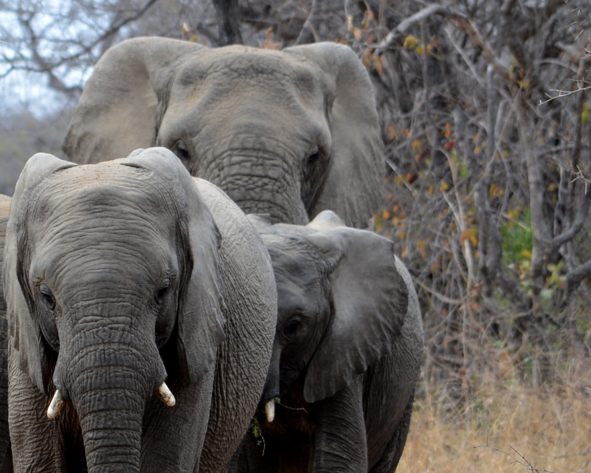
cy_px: 338
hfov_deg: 4.2
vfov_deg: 3.4
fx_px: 8081
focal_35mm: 462
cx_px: 145
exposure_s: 1/160
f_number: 5.6
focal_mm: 130
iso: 100
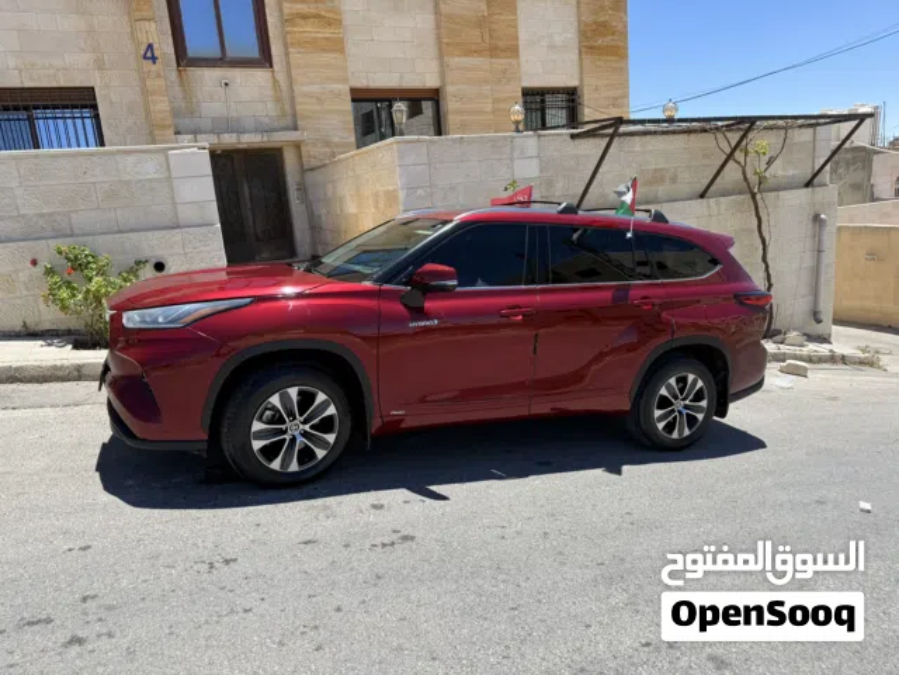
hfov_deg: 71.6
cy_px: 338
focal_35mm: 24
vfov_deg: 56.8
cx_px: 450
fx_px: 623
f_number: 1.78
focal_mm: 6.76
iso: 80
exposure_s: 1/3021
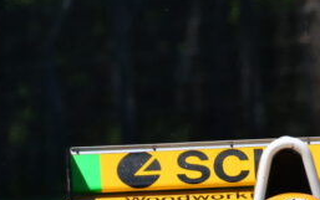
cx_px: 380
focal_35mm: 1825
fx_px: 15926
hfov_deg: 1.2
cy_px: 371
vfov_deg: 0.7
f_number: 8
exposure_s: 1/1250
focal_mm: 300
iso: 250
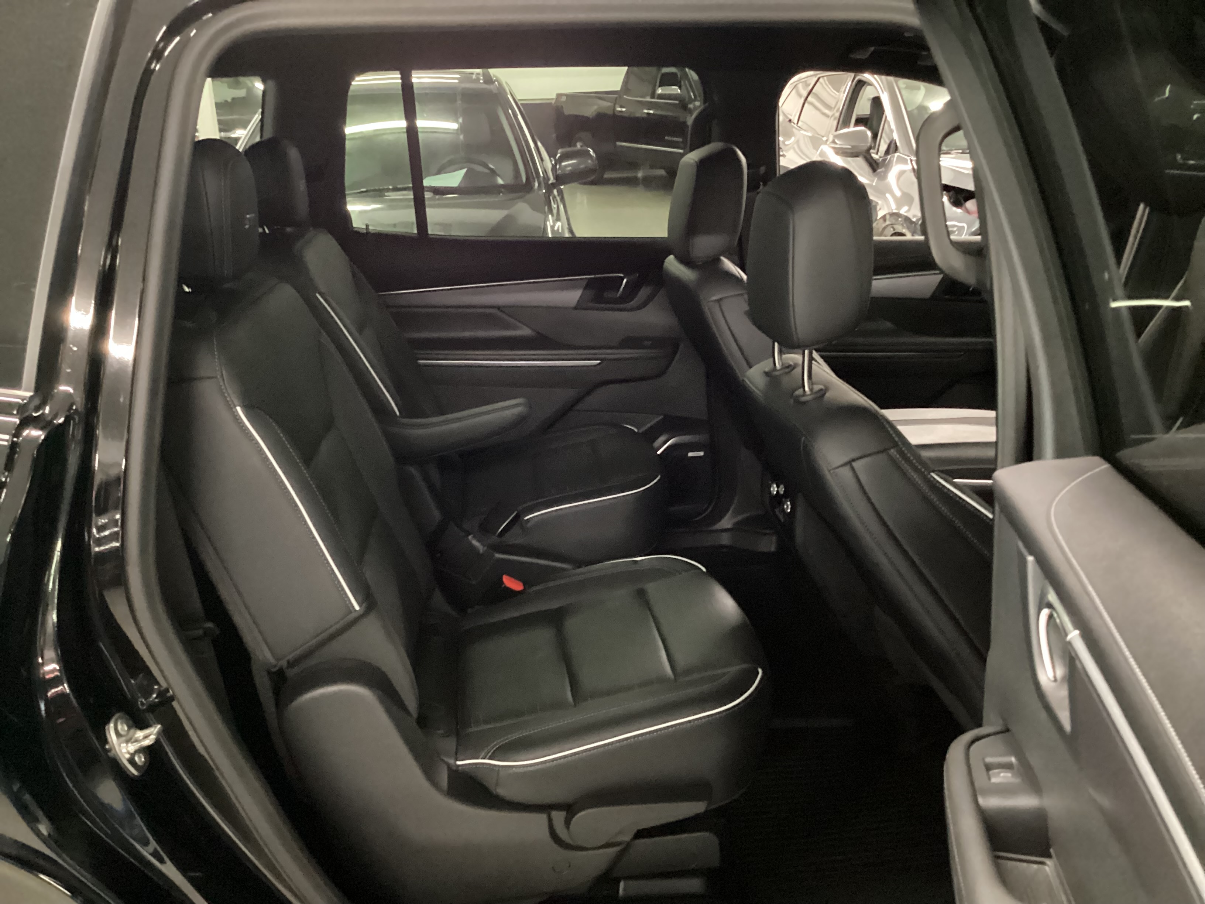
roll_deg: +2.5
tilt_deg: -21.3
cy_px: 452
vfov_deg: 45.4
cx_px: 602
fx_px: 1079
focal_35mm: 31
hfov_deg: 58.4
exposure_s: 1/15
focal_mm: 3.3
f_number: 2.4
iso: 640
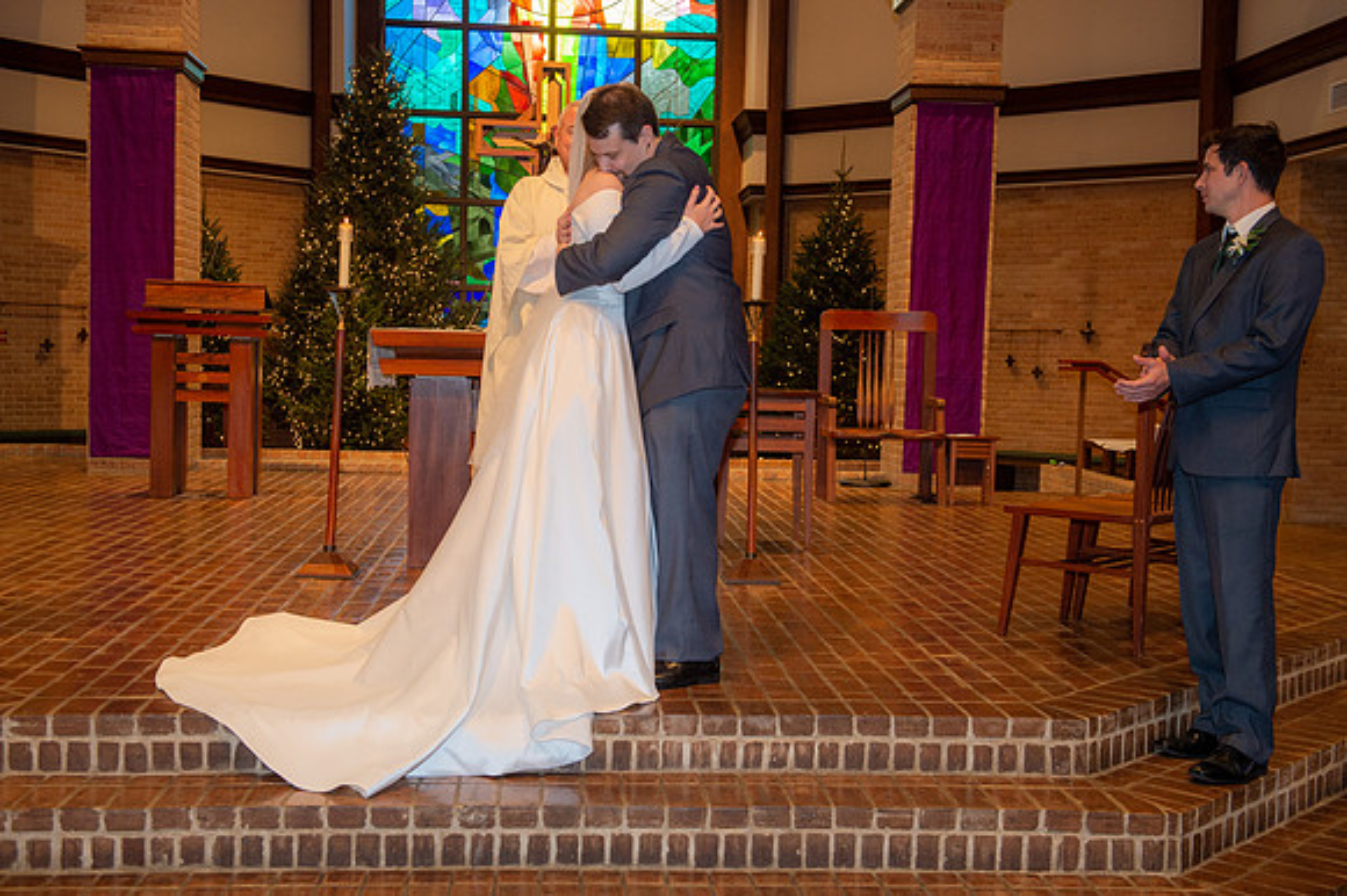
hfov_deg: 43.6
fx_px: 1683
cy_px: 448
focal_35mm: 45
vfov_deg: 29.8
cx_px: 674
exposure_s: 1/125
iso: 1600
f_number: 5.6
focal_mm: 45
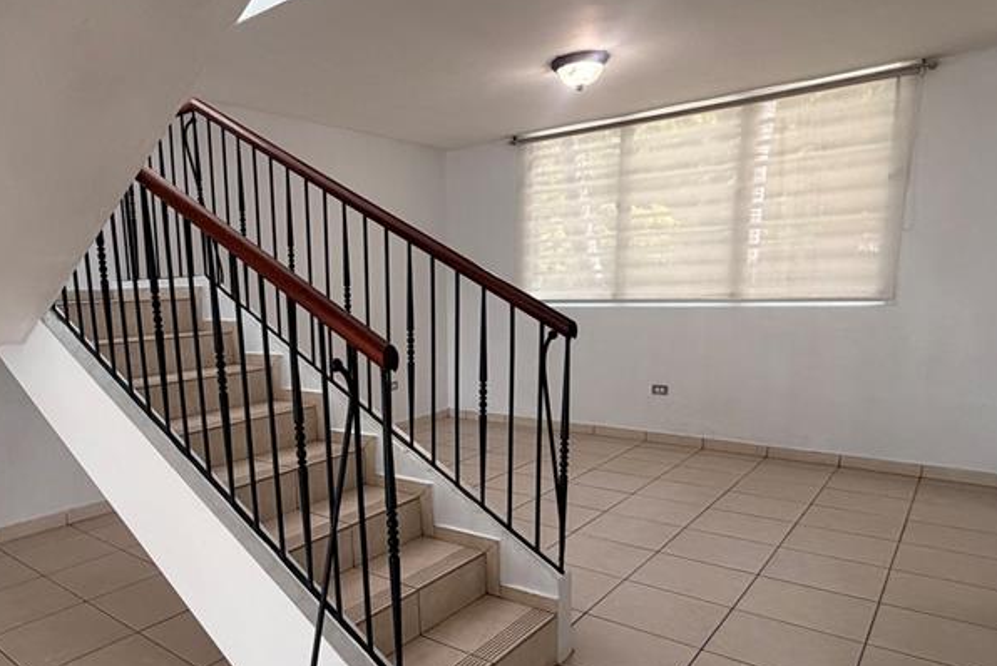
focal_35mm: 25
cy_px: 407
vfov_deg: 50.9
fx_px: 693
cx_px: 326
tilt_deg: -9.8
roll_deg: +2.8
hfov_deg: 69.3
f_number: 2.2
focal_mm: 2.22
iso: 250
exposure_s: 1/120
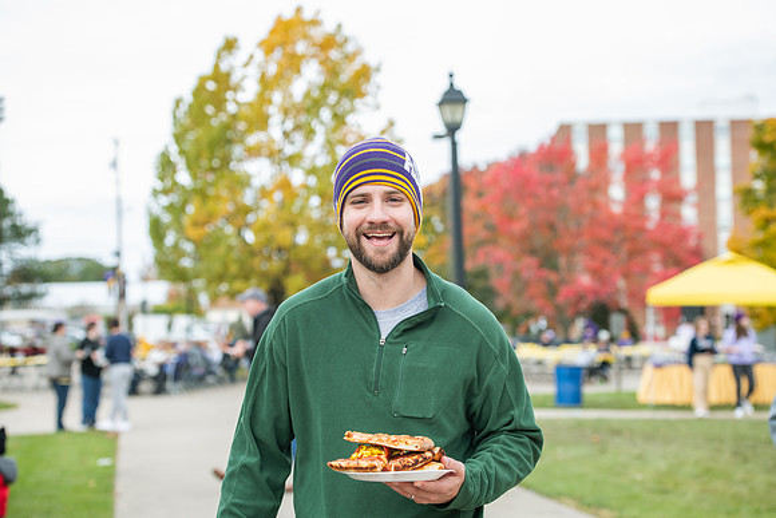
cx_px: 388
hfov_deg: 25.4
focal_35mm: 80
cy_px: 259
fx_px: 1725
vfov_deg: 17.1
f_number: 4.5
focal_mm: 80
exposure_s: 1/400
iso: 250
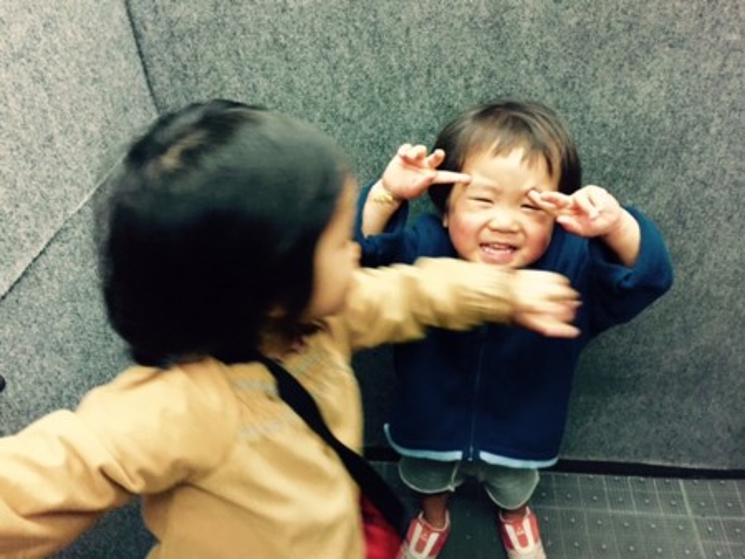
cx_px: 372
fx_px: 624
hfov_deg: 61.6
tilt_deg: -38.8
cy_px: 280
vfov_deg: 48.3
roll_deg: +2.6
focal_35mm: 29
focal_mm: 4.15
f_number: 2.2
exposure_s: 1/15
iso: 320
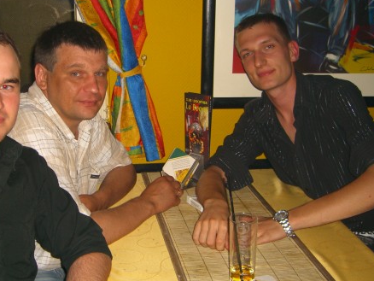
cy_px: 132
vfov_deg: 28.1
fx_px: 562
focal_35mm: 52
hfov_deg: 36.5
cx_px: 129
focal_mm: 7.9
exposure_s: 1/60
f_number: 2.8
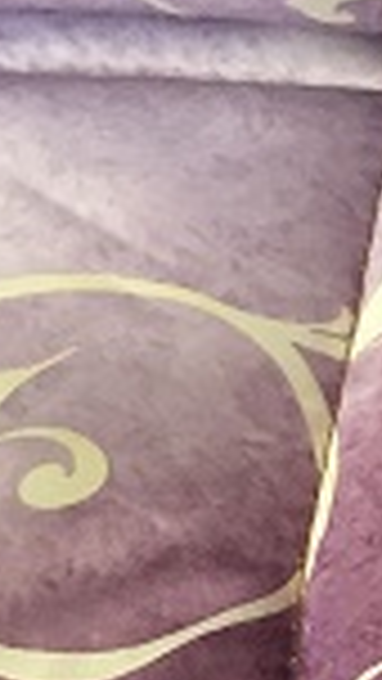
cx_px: 1222
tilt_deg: -42.1
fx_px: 3006
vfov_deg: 12.8
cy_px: 54
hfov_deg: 6.5
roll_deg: -0.9
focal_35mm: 167
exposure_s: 1/33
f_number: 2.2
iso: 64
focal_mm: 4.15
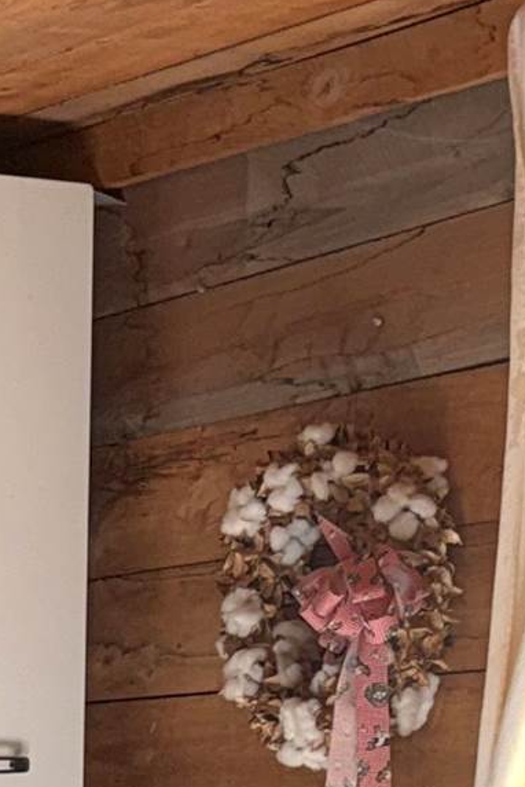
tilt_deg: -9.3
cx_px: -357
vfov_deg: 13.9
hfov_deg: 9.8
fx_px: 2927
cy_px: 1347
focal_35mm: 134
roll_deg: +0.9
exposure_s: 1/39
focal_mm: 6.76
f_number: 1.78
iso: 80
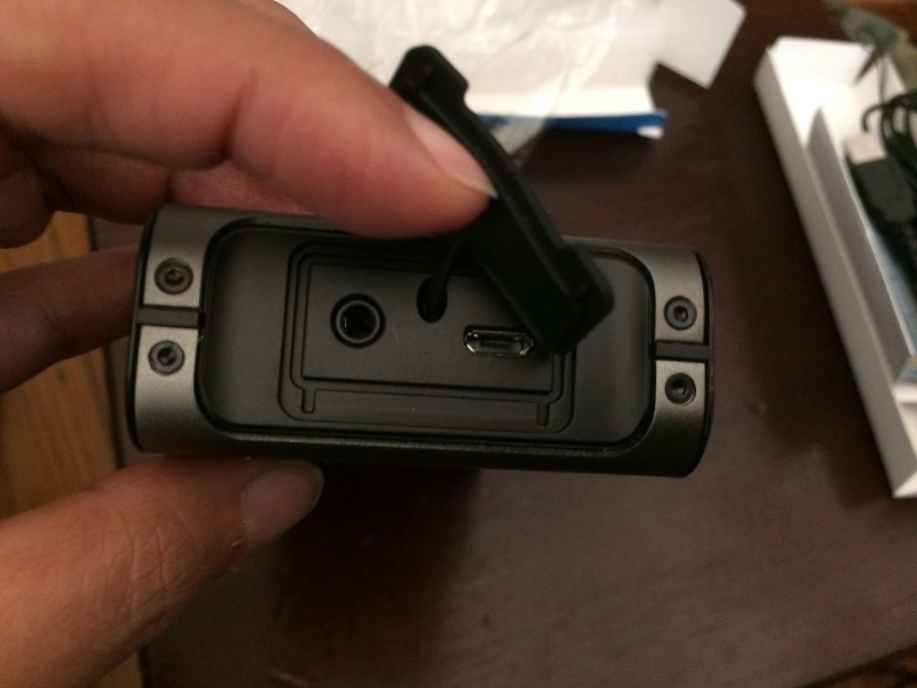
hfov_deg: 61.7
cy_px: 344
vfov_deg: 48.2
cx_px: 458
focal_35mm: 29
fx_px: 768
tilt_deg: -59.3
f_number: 2.2
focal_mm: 4.15
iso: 320
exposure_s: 1/17
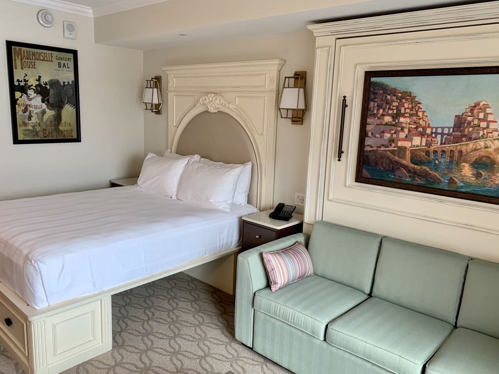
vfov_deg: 53.1
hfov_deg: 67.3
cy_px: 187
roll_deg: +0.1
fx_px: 375
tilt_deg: -11.5
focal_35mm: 26
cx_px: 250
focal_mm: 4.25
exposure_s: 1/60
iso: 100
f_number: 1.8
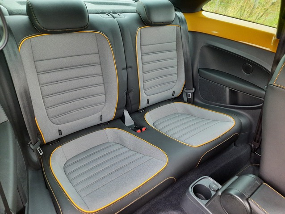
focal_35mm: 25
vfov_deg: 54.9
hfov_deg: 69.4
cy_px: 107
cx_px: 142
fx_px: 206
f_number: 2
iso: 320
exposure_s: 1/33
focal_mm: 4.6
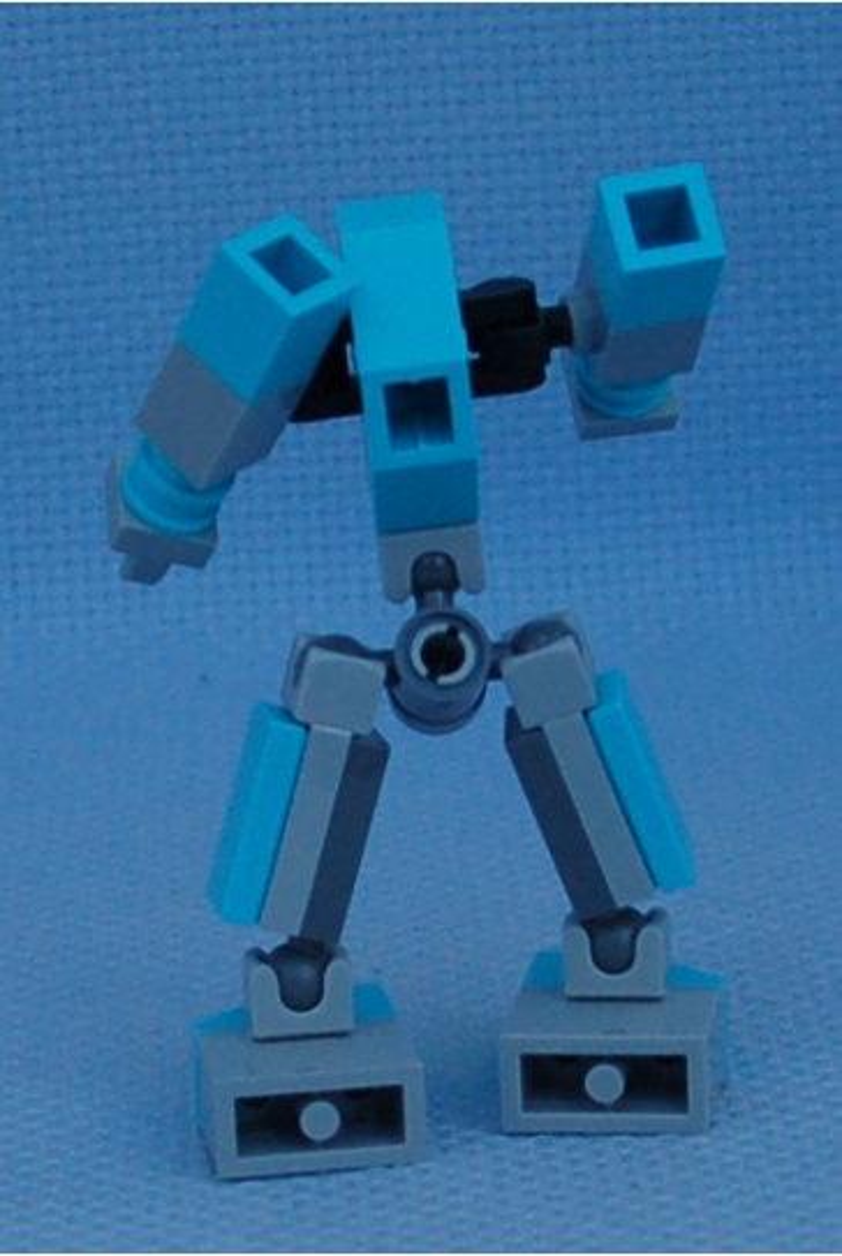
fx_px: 1048
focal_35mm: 30
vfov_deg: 61.8
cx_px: 421
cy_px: 628
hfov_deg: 43.8
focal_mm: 20
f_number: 3.8
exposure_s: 1/500
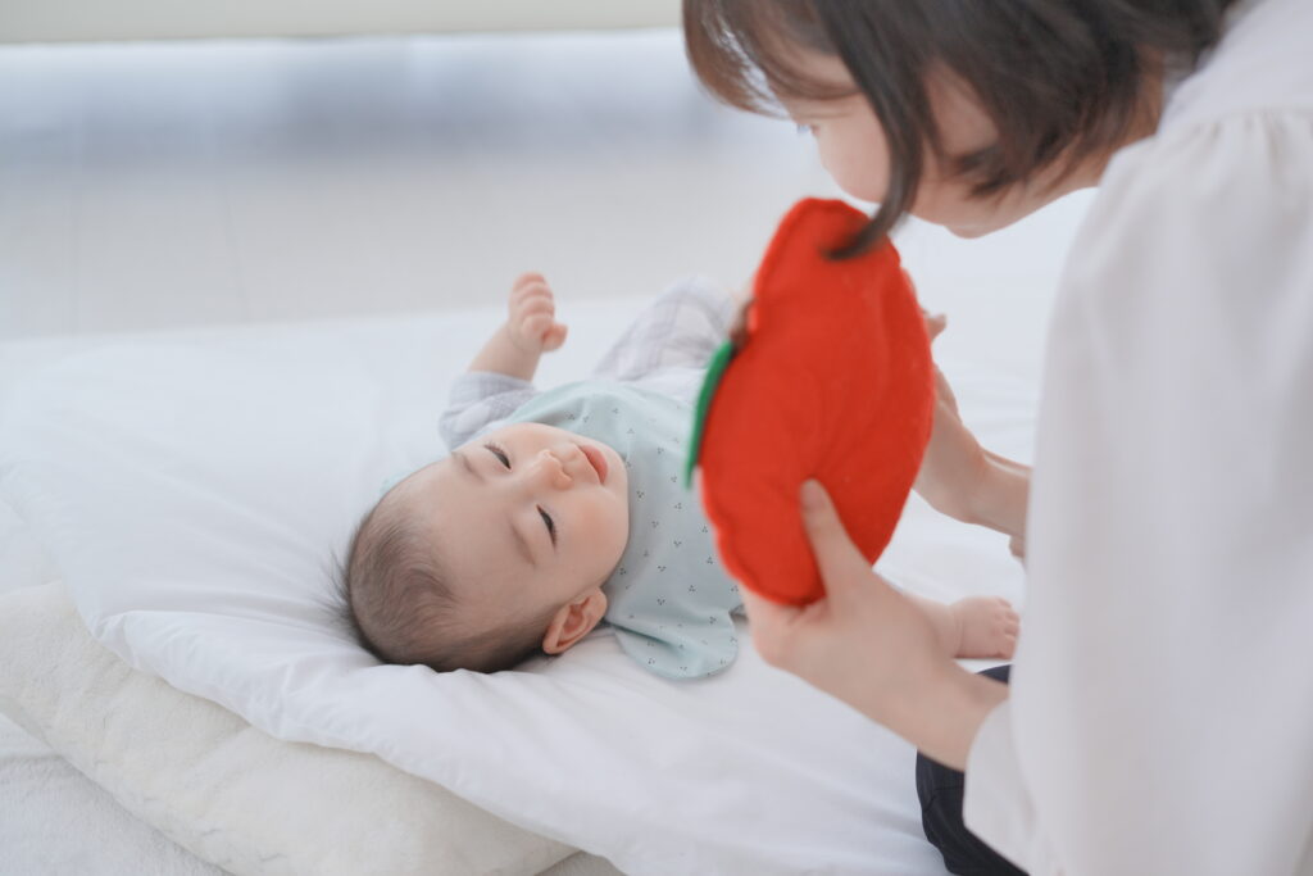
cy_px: 438
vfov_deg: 27.0
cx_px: 656
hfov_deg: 39.6
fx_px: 1824
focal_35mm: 50
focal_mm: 50
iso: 500
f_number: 3.2
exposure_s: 1/125
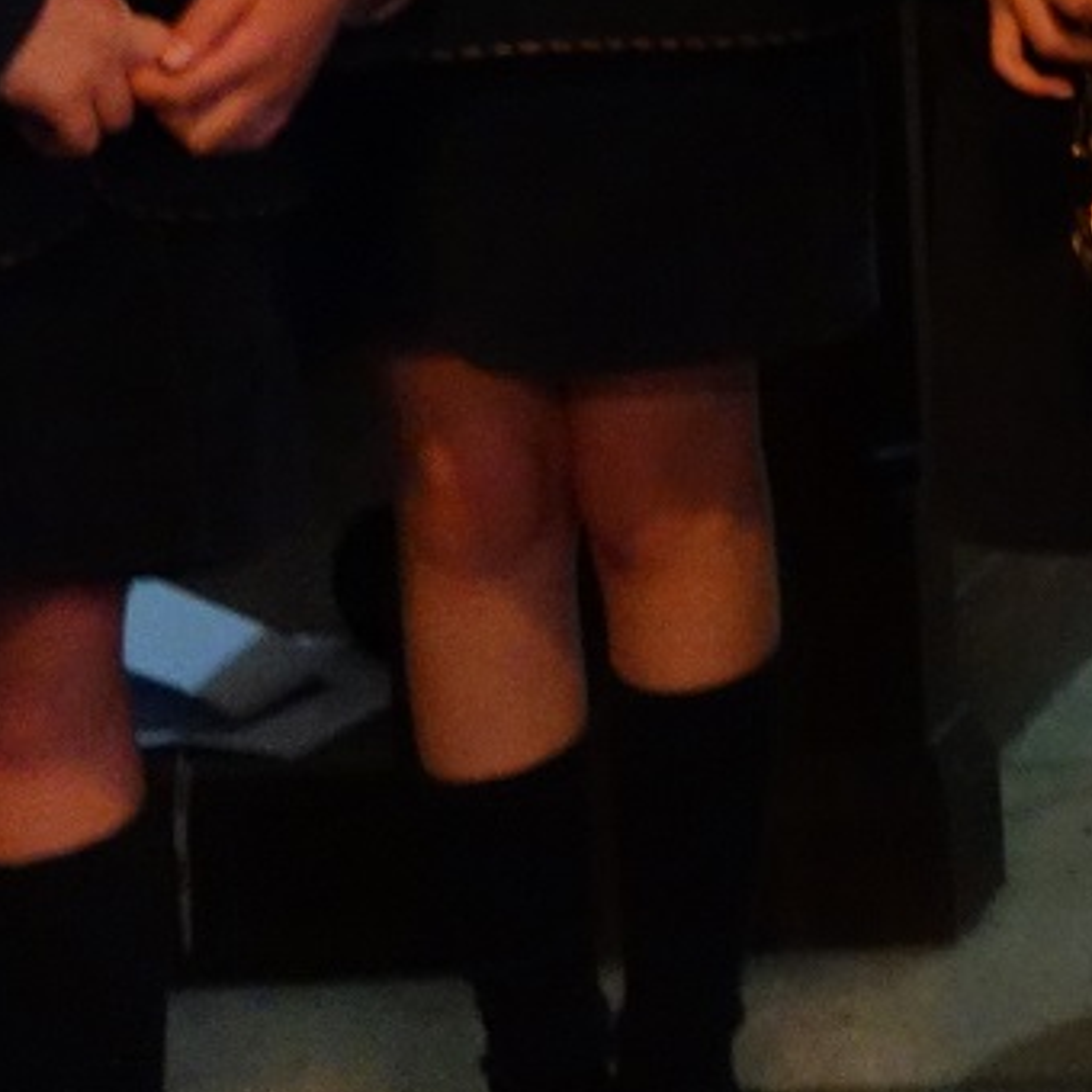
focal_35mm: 153
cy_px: -1012
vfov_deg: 10.6
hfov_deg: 9.8
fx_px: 5461
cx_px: 2777
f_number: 1.8
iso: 800
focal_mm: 10.4
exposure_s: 1/60
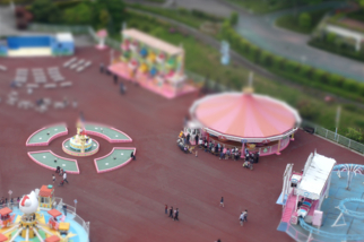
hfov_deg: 20.8
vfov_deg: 13.9
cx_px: 113
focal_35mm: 98
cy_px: 117
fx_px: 989
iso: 200
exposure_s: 1/160
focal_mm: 35
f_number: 10
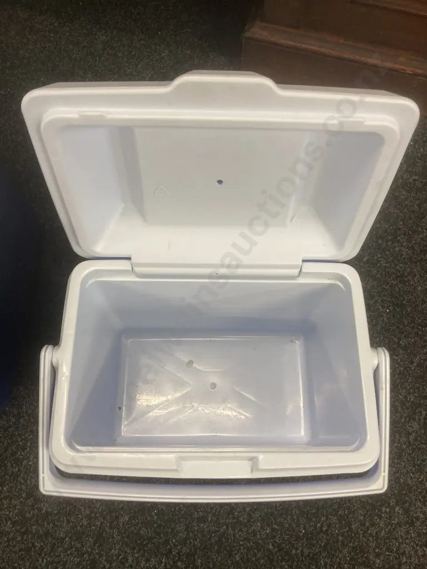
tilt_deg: -71.5
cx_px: 214
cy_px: 284
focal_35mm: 28
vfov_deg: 63.4
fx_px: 461
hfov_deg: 49.7
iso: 100
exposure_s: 1/50
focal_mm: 3.99
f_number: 1.8
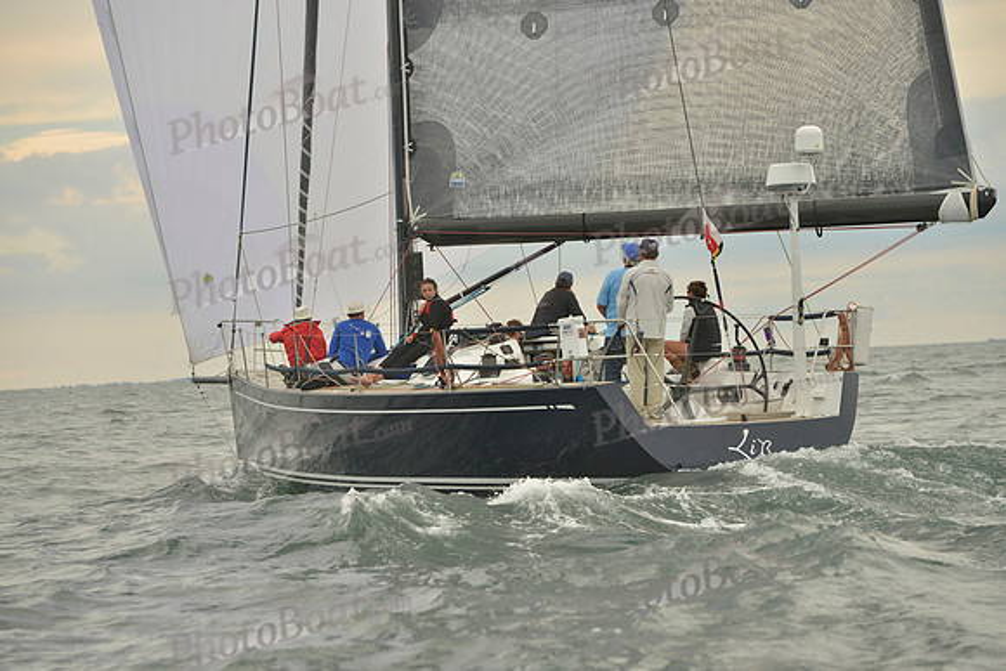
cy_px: 336
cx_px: 503
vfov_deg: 8.9
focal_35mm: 155
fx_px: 4332
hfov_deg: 13.2
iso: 400
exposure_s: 1/1250
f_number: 7.1
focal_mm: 155
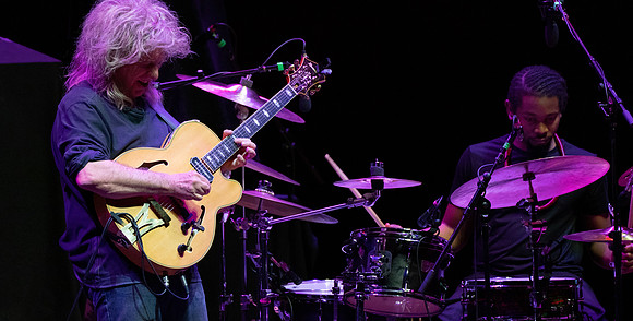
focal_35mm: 464
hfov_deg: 4.8
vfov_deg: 2.4
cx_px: 291
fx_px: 7603
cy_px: 131
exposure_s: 1/320
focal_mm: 400
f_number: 7.1
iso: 3200
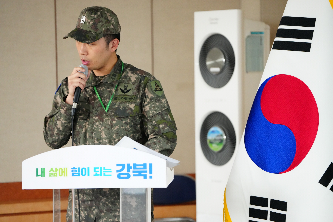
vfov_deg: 9.0
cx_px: 166
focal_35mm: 153
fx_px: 1415
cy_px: 111
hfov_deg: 13.4
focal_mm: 153
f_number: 2.8
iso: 8000
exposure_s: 1/125
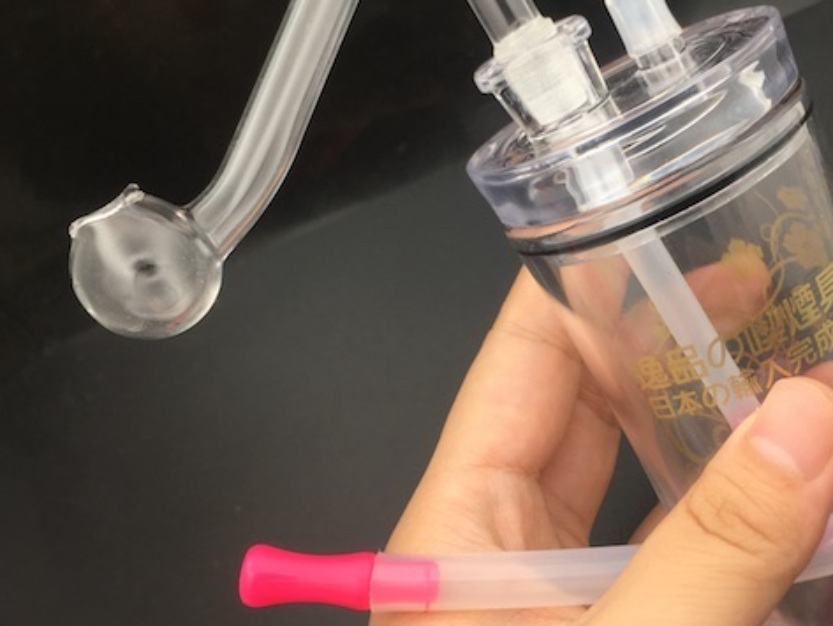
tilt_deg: -38.8
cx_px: 581
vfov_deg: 29.7
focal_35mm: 49
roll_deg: +24.2
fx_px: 1179
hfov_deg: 38.3
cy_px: 272
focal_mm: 4.15
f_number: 2.2
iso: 32
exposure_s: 1/100
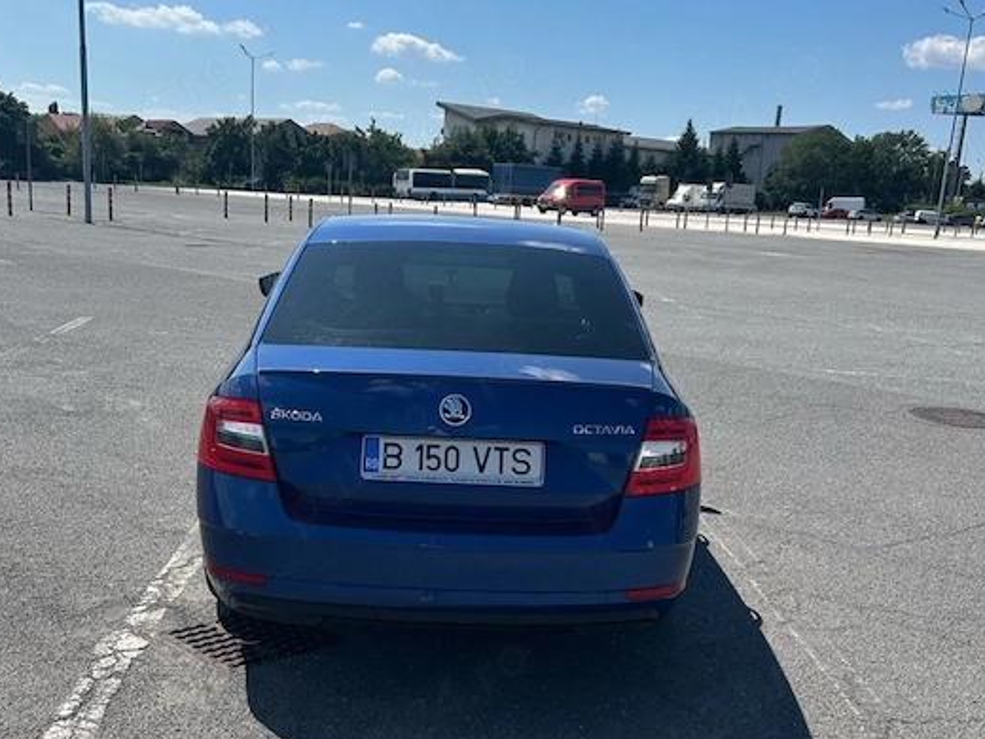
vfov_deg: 35.7
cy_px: 483
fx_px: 1138
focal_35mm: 40
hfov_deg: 46.8
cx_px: 481
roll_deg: -3.6
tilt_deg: -15.3
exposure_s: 1/5882
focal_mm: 5.7
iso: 50
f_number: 1.5
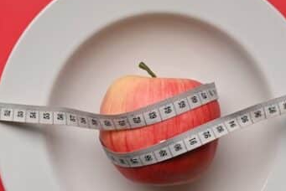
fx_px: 704
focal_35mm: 88
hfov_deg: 22.9
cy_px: 129
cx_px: 187
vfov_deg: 15.4
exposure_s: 1/30
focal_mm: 29.5
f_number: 11
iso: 320
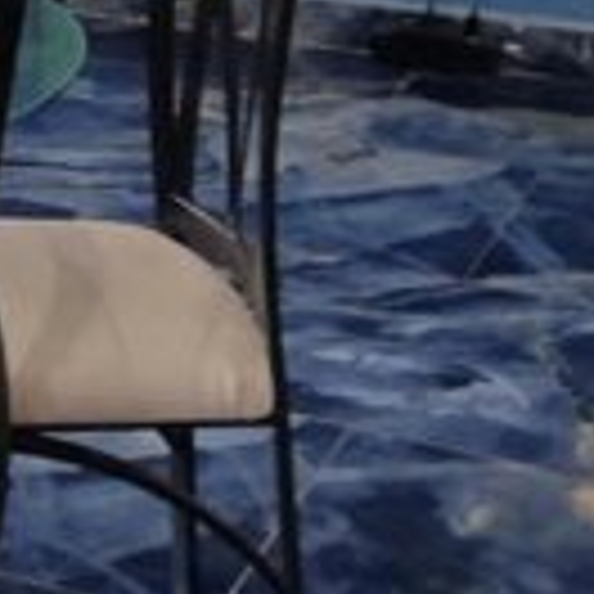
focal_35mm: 115
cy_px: -342
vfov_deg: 14.0
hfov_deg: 13.8
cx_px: -414
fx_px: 2233
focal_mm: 3.98
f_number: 1.8
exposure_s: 1/24
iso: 250
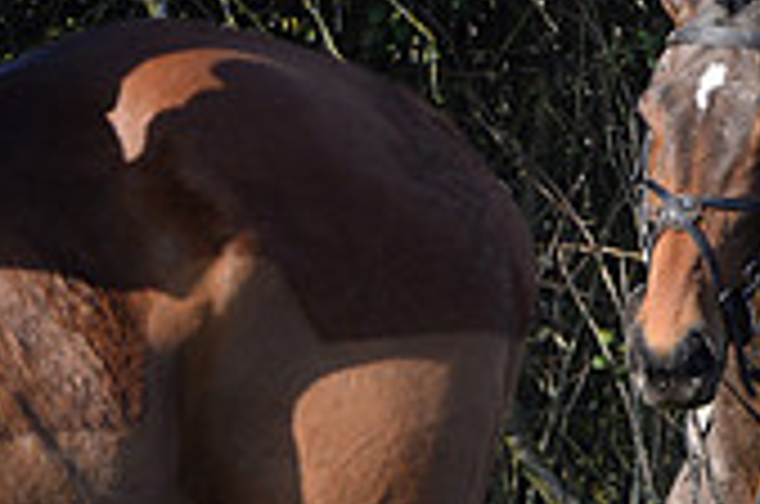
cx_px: 1183
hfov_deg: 3.0
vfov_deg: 2.0
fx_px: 14497
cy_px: -108
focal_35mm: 688
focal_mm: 200
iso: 800
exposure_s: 1/1000
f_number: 6.3
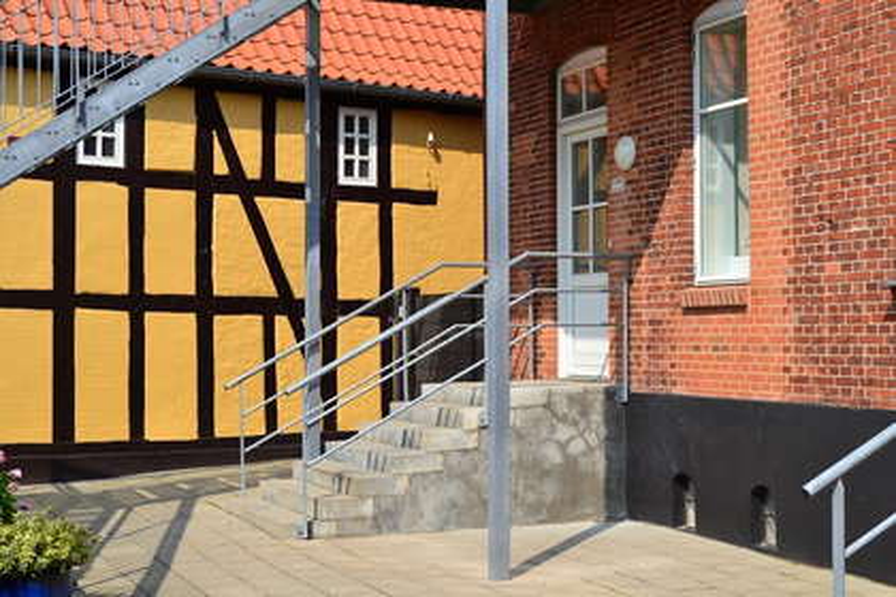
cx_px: 448
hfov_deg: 35.1
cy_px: 298
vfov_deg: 23.8
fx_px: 1419
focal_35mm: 57
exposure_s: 1/400
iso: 400
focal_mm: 38
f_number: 11
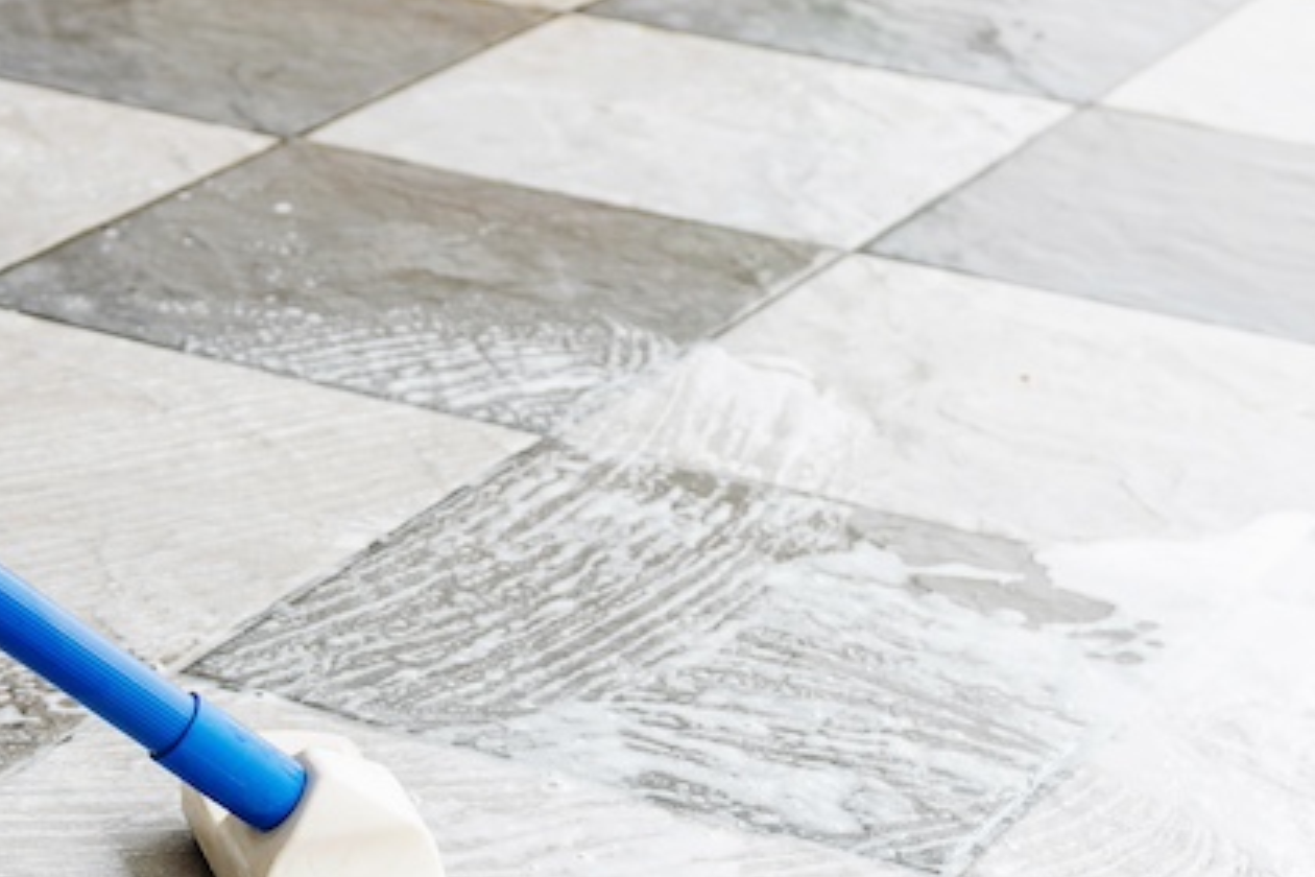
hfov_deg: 16.7
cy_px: 902
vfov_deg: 11.1
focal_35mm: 122
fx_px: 4456
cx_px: 344
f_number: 5.6
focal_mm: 38
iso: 100
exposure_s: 1/50
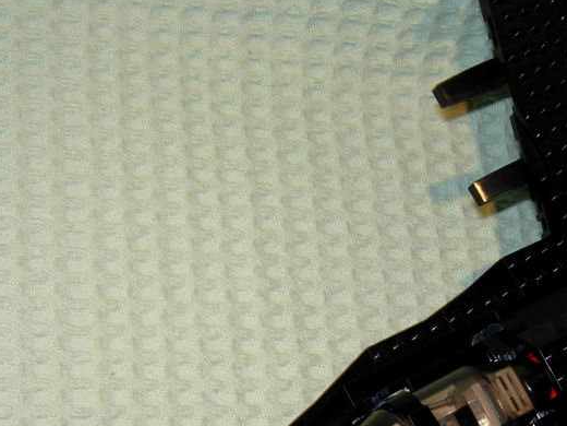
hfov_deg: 23.7
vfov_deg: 18.0
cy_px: 346
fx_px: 1327
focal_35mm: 81
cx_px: 474
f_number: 3.8
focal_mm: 7.5
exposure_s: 1/45.2
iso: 50
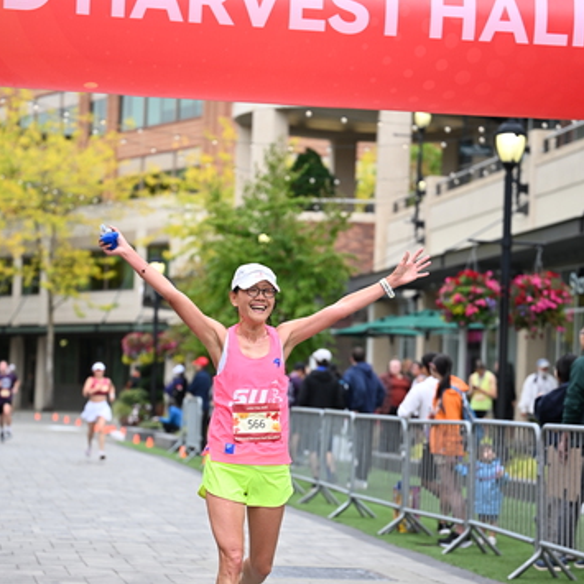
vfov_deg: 16.7
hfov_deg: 16.7
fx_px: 1985
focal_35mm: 104
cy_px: 365
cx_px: 294
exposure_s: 1/2000
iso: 640
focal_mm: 79
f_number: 2.8
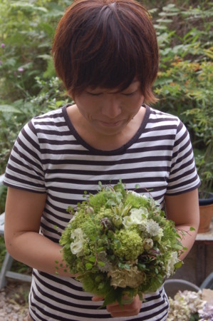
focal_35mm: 72
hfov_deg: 18.9
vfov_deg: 28.1
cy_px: 160
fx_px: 640
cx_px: 106
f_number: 5.6
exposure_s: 1/125
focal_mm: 48
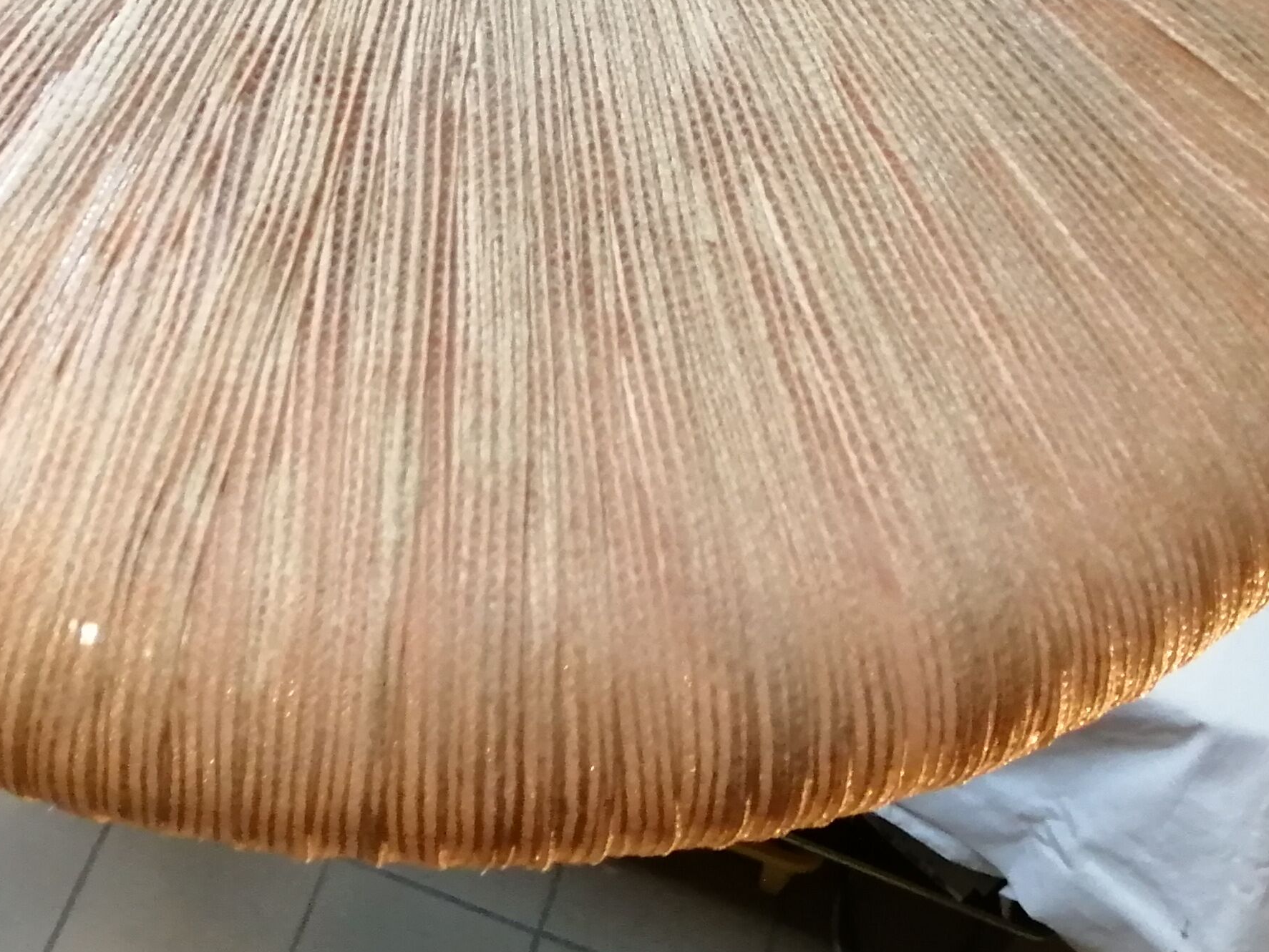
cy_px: -68
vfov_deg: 22.8
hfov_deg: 31.6
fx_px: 2236
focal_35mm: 61
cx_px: 497
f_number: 1.8
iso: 250
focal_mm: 3.46
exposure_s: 1/33.3
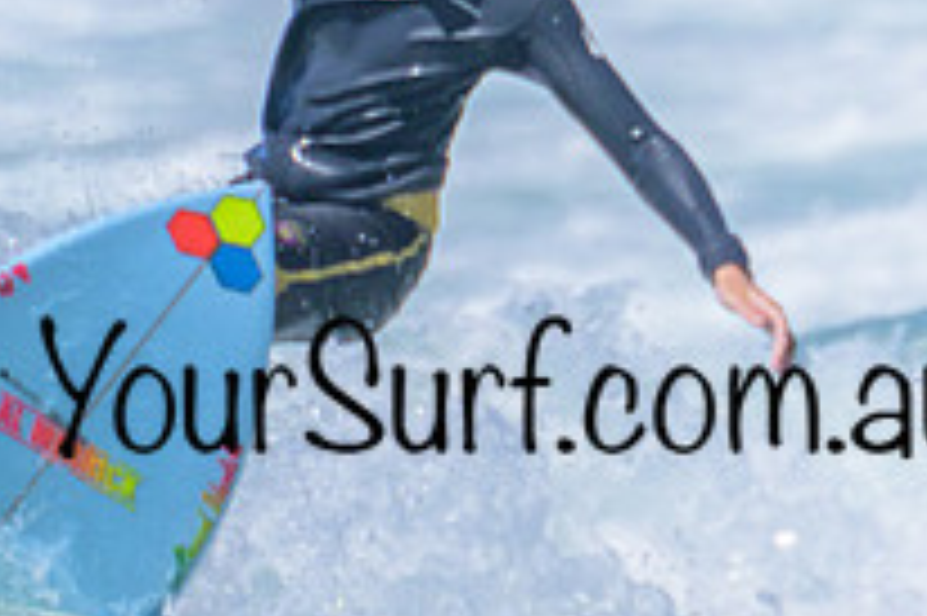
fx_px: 77161
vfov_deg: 0.5
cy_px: 636
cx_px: 296
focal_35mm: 2999
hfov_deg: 0.7
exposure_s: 1/2000
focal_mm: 800
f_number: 11
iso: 400
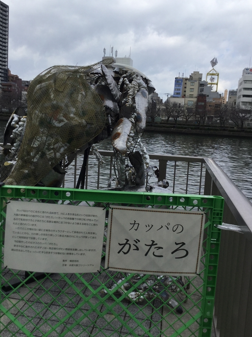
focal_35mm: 35
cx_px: 118
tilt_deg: -3.4
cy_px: 166
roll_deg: -2.2
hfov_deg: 40.7
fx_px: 340
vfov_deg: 52.6
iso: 25
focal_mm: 3.3
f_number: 2.4
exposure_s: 1/1335
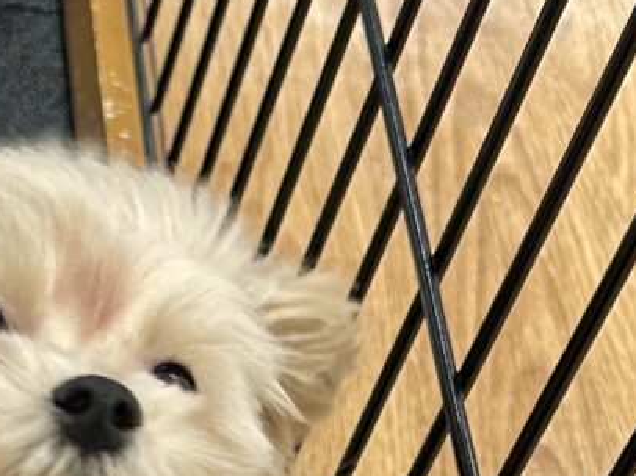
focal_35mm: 71
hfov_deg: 25.7
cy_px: 595
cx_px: -31
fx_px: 1304
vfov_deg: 19.3
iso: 100
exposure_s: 1/121
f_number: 1.78
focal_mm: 6.86
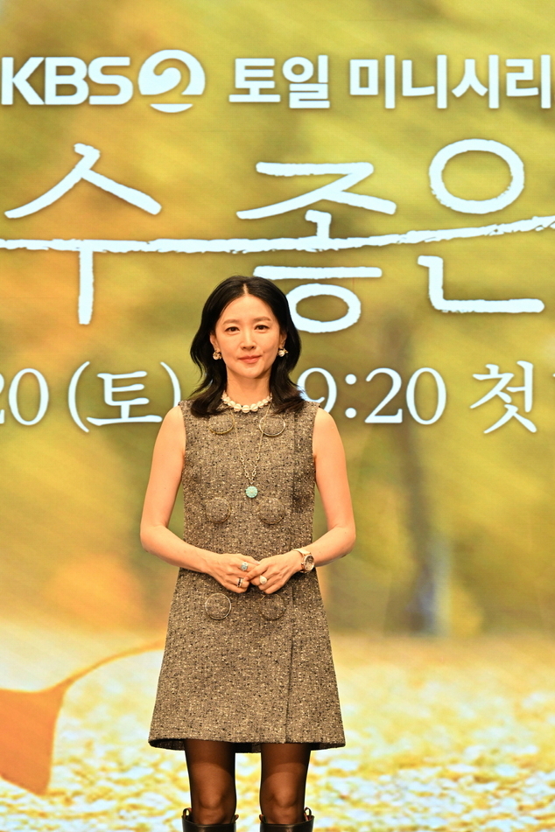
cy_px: 416
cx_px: 278
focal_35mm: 140
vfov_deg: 14.7
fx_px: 3237
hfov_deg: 9.8
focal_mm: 140
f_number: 5.6
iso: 1600
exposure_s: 1/200
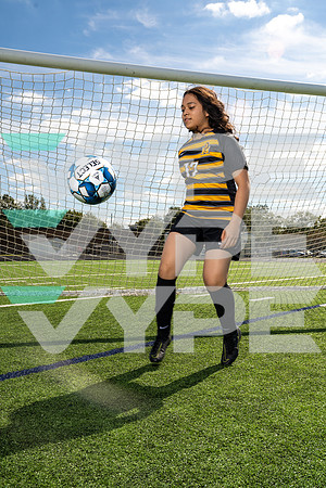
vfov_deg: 53.1
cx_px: 163
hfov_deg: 36.9
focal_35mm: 36
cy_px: 244
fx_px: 489
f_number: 8
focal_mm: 36
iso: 100
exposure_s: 1/250
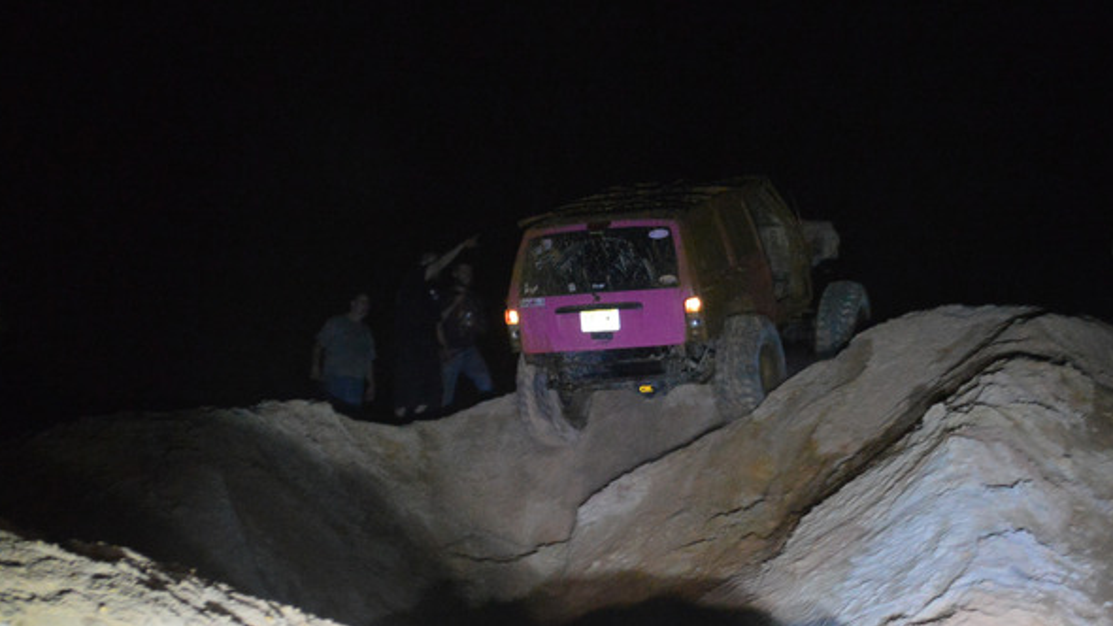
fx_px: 1771
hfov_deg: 34.8
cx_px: 651
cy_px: 429
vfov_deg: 20.0
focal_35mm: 60
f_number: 4
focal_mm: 22
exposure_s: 1/60
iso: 500
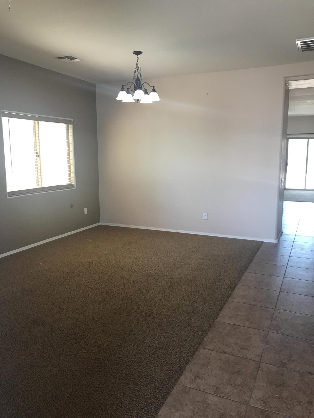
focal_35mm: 28
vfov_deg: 63.4
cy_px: 209
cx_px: 157
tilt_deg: -8.5
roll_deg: +0.6
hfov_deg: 49.7
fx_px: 339
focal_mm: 3.99
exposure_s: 1/30
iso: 32
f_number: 1.8
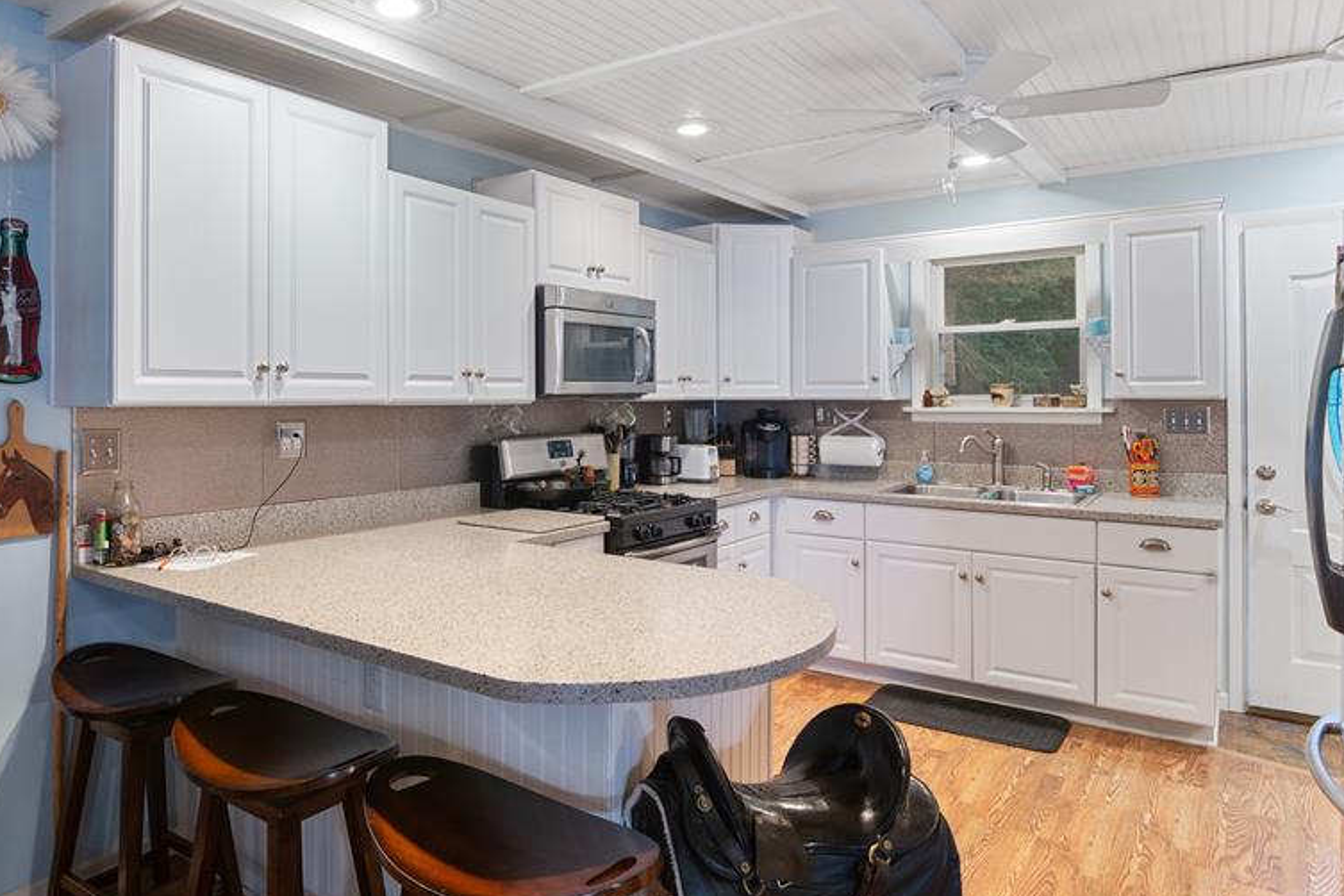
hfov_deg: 55.3
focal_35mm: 34
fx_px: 1269
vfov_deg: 38.9
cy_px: 417
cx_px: 532
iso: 320
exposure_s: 1/2
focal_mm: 25
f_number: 9
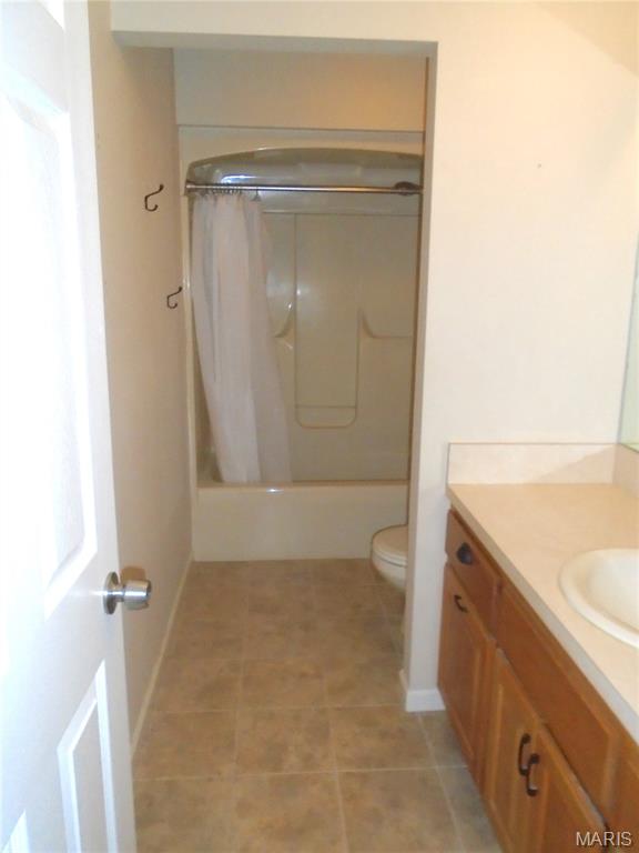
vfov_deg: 67.3
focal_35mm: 26
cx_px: 320
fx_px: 640
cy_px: 426
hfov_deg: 53.1
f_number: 8
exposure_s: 1/30
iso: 400
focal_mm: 4.6
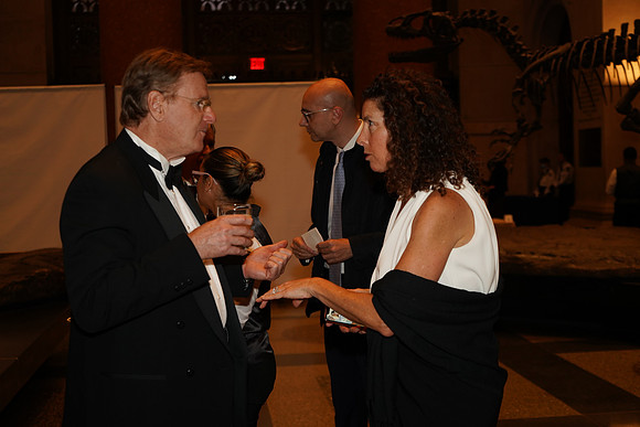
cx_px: 320
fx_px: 907
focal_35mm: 51
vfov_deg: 26.5
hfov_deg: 38.9
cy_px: 214
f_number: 4
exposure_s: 1/125
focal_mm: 51
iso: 1250
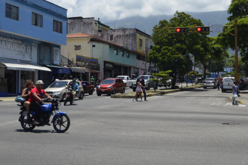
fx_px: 365
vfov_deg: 25.4
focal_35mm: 53
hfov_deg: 37.6
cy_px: 80
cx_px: 125
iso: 110
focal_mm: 32
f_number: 8
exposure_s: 1/250
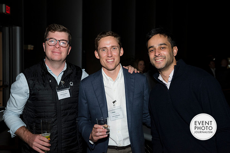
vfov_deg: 31.9
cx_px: 115
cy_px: 76
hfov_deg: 46.4
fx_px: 268
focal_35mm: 42
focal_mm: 42
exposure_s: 1/125
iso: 1250
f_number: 5.6
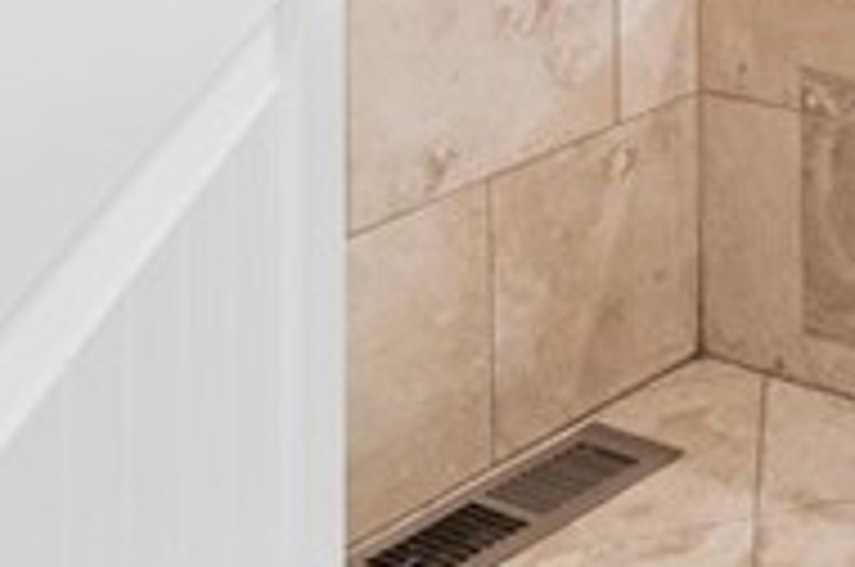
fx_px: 1920
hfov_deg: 18.2
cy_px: -585
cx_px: 1647
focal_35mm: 81
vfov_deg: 14.0
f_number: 7.1
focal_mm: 10
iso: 320
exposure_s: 1/13
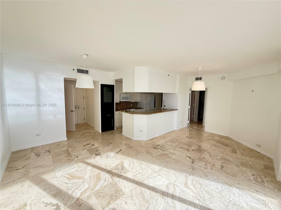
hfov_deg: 102.1
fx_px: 114
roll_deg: -1.1
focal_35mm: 14
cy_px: 105
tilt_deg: -4.7
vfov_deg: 85.7
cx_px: 140
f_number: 2.2
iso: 100
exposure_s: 1/99
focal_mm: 2.22
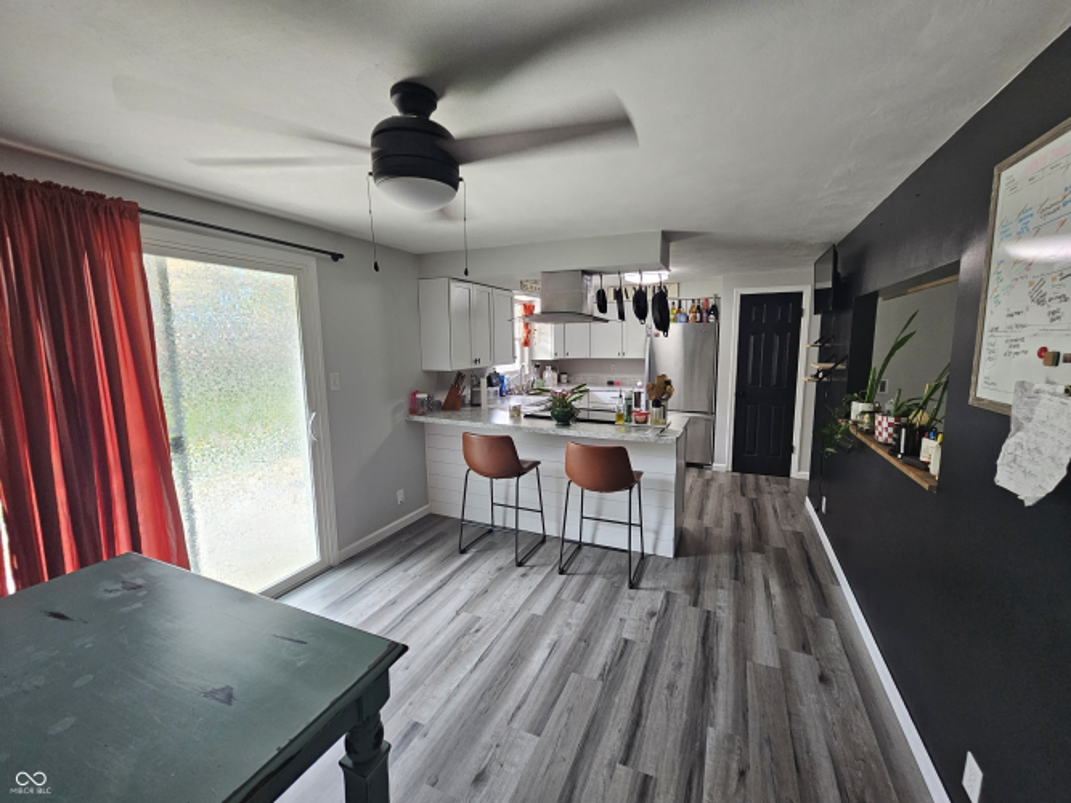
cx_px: 536
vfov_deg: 89.9
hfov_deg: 106.2
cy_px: 402
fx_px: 402
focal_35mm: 13
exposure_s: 1/60
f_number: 2.2
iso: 125
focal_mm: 2.2
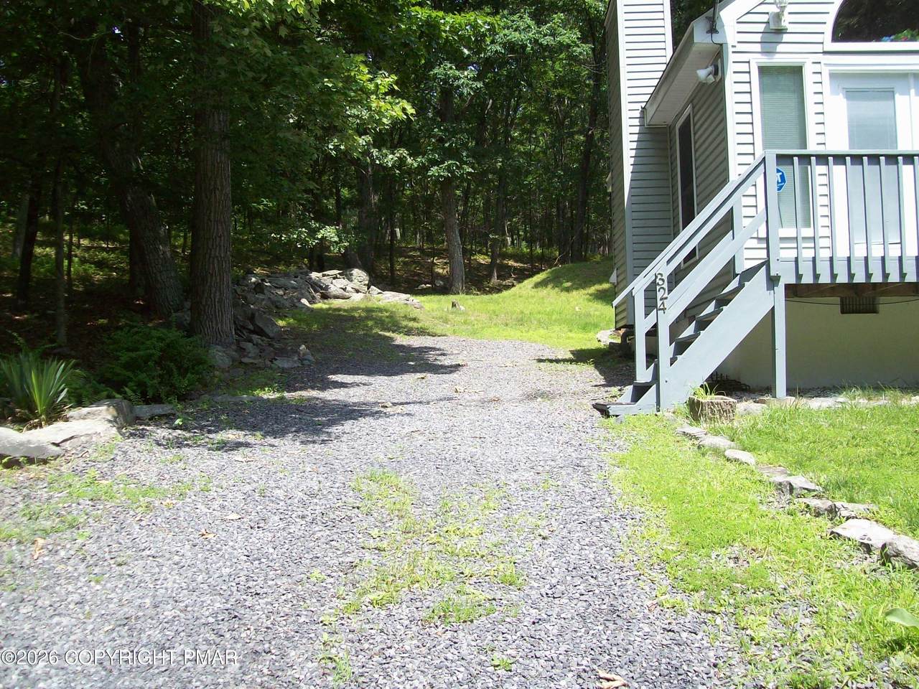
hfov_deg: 51.4
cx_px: 460
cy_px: 344
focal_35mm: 36
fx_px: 956
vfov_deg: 39.7
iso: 80
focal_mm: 6
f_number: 2.7
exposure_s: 1/466
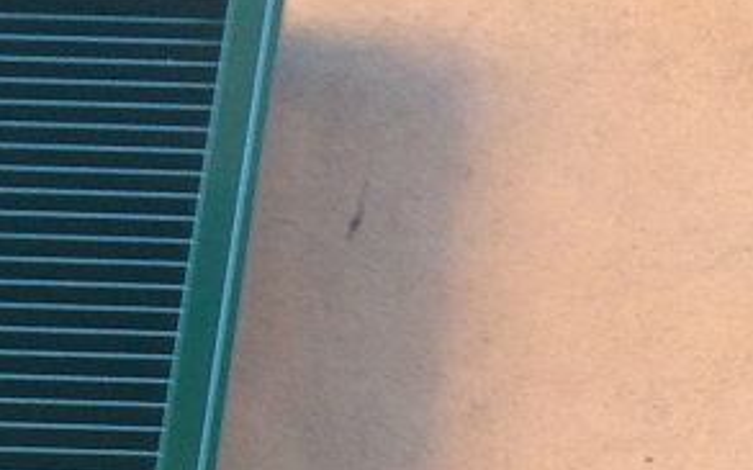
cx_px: 1043
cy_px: 1368
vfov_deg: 7.2
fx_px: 3344
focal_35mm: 163
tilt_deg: +24.5
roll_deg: +0.0
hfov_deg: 12.4
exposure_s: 1/20
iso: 80
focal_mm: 4.12
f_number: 2.4
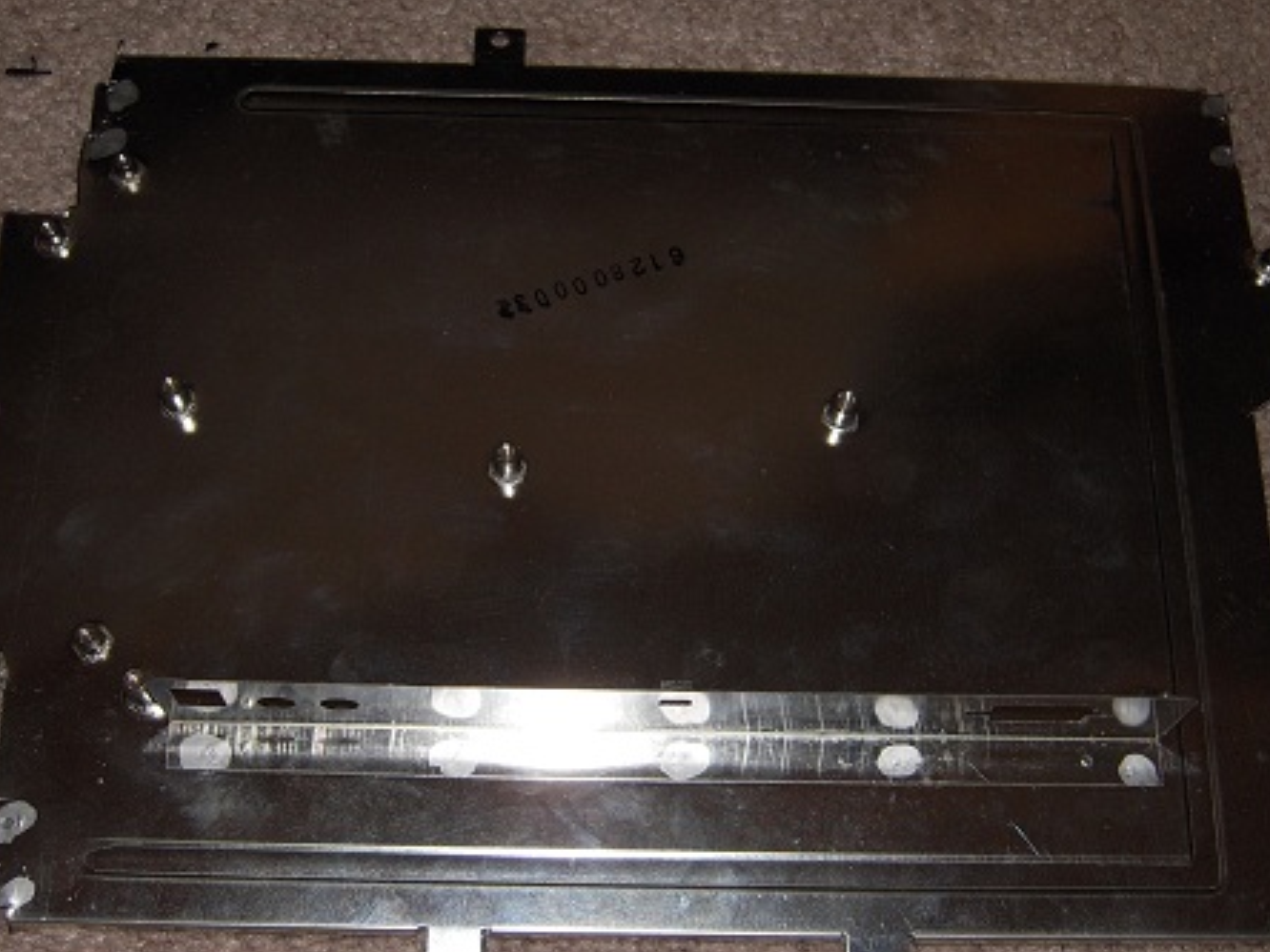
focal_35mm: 50
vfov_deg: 29.1
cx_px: 604
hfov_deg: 38.2
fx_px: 1834
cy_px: 543
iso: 100
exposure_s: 1/25
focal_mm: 6.5
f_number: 3
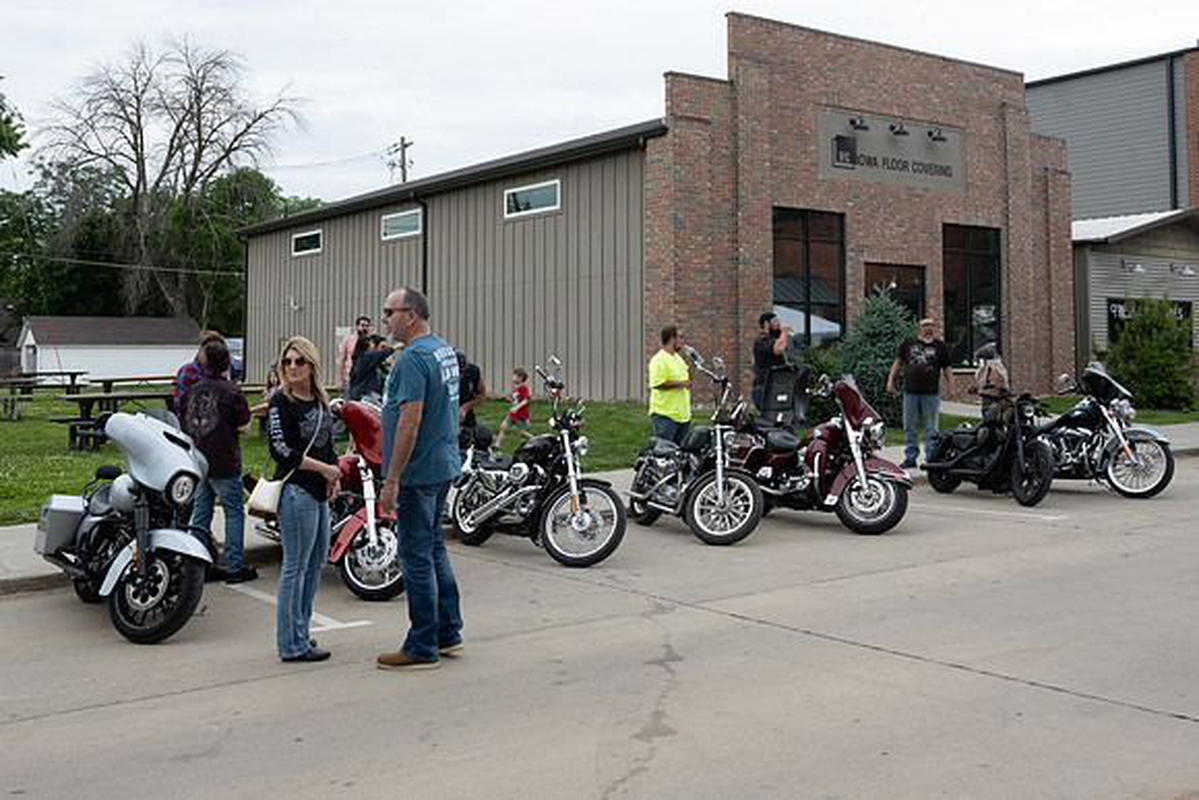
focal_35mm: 38
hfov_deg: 51.0
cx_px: 545
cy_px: 269
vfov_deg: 35.0
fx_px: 1255
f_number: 8
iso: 500
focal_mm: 24
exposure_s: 1/200
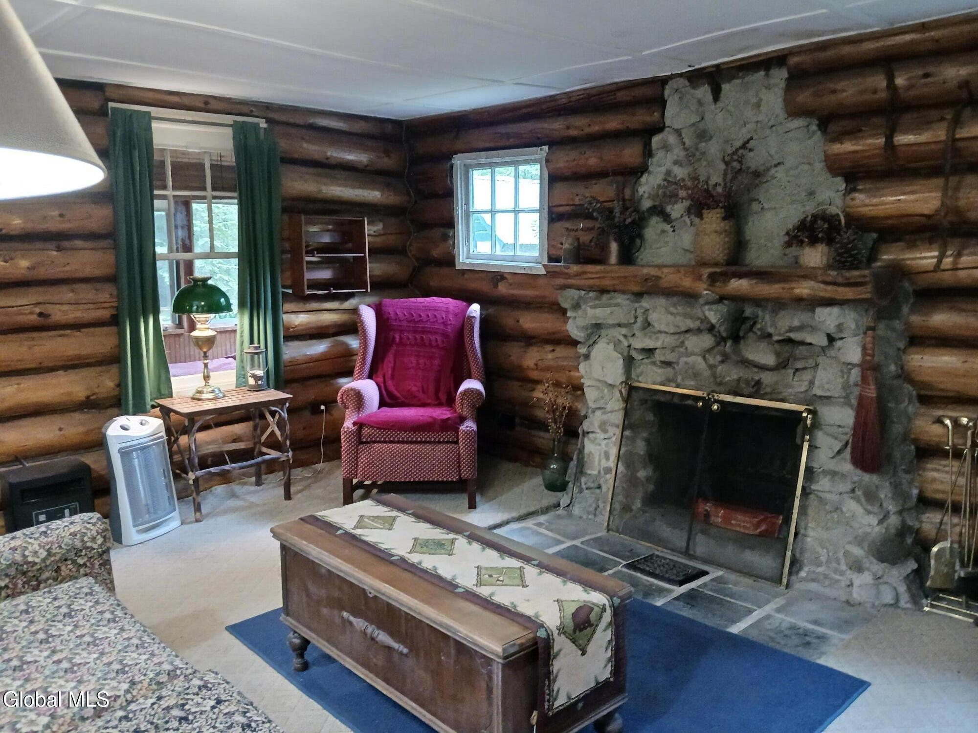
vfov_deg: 51.4
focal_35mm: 27
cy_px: 366
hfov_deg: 65.3
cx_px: 489
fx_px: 763
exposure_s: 1/20
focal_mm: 4
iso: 800
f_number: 1.8
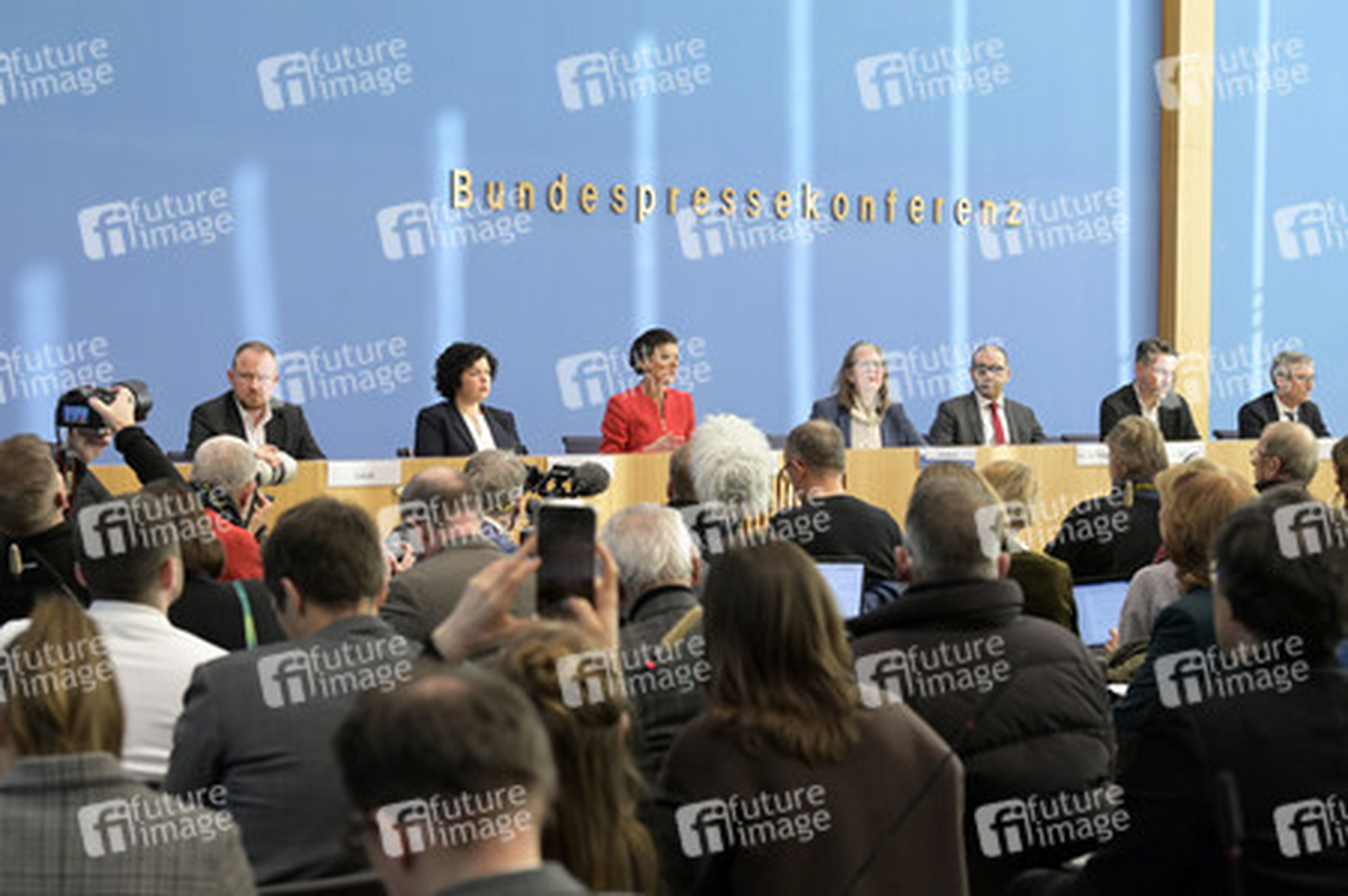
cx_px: 674
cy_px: 448
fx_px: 2806
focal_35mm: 75
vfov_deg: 18.2
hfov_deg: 27.0
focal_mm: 75
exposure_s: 1/640
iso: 4000
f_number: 5.6
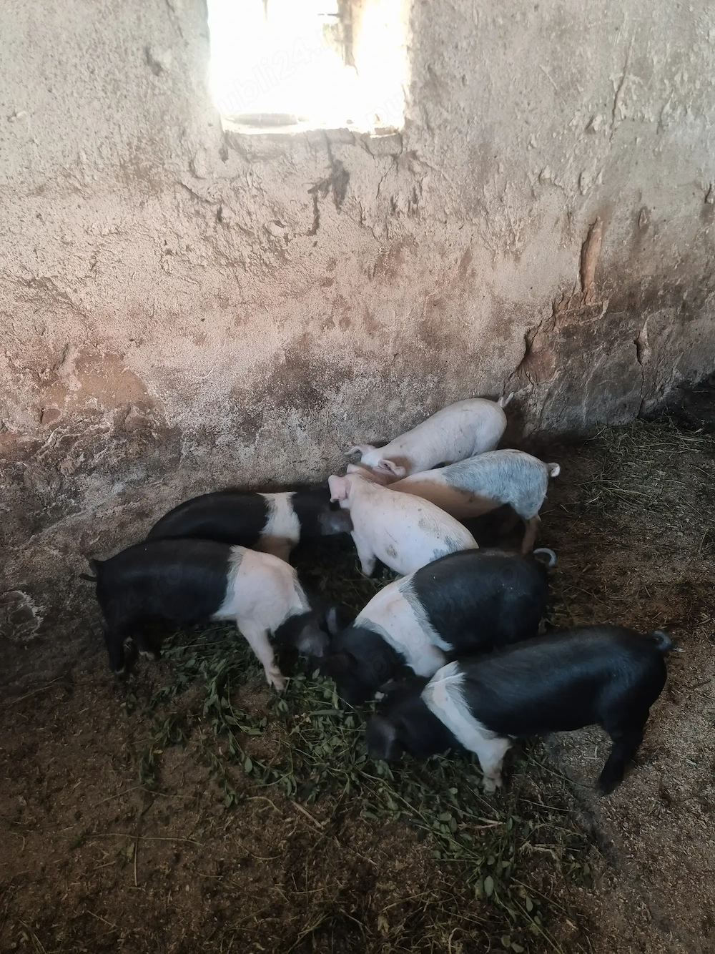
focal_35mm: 23
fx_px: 634
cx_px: 358
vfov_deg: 73.9
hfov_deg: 58.9
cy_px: 477
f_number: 1.8
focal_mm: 5.4
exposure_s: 1/100
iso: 500
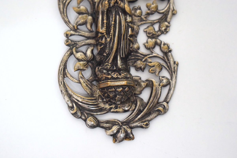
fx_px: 514
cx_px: 118
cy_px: 79
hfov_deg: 26.0
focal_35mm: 78
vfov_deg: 17.5
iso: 3200
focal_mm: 52
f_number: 5.6
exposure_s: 1/125
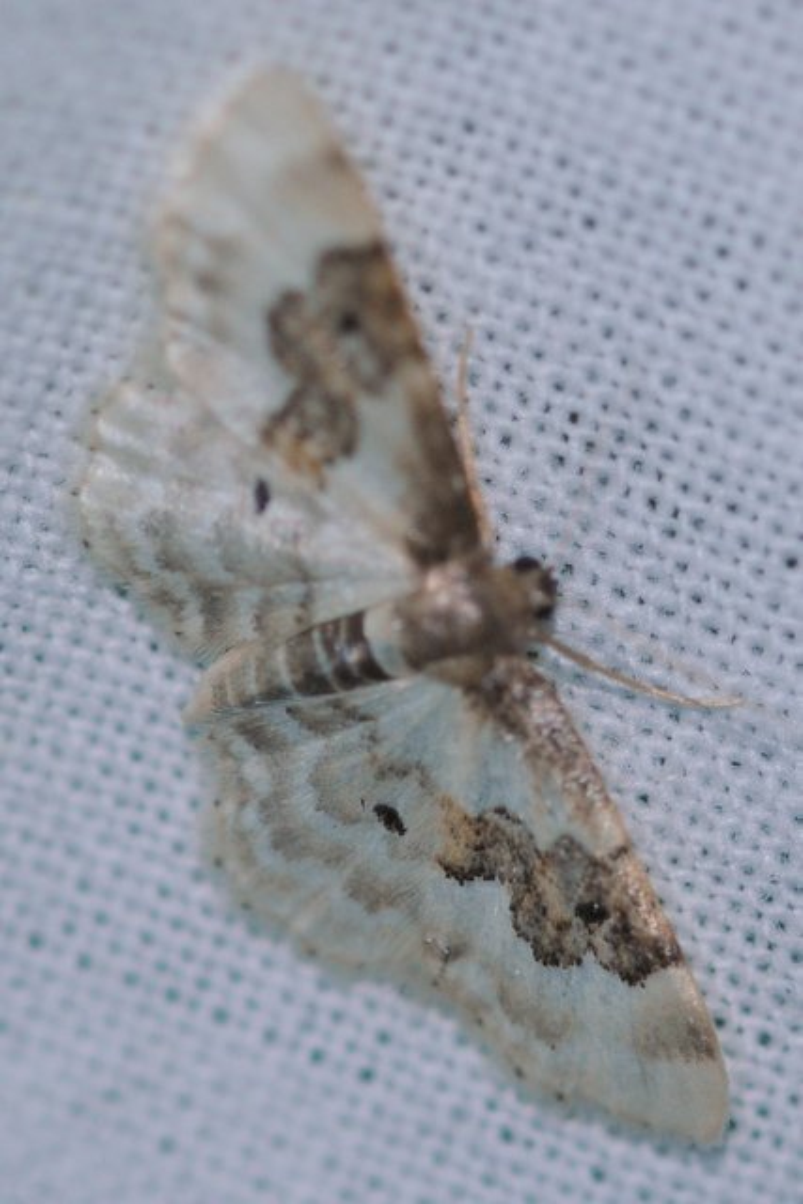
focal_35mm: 158
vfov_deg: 13.0
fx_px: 5266
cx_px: 402
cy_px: 602
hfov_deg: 8.7
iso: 500
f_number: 5.6
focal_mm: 105
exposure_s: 1/30
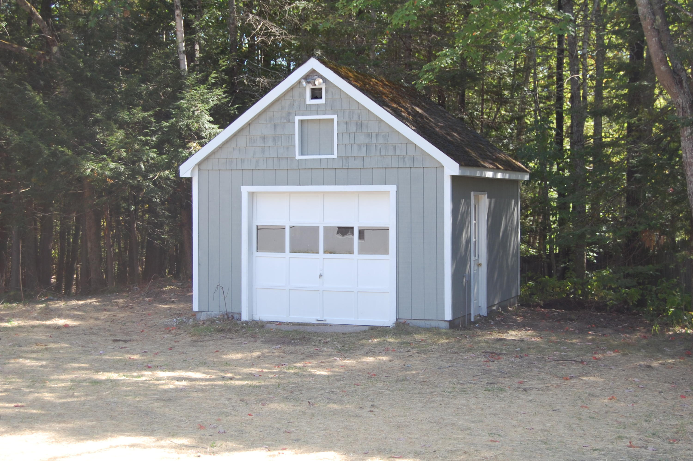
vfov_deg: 23.7
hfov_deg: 35.1
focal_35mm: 57
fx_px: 1096
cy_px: 230
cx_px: 346
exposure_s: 1/125
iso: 200
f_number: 5.6
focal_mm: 38
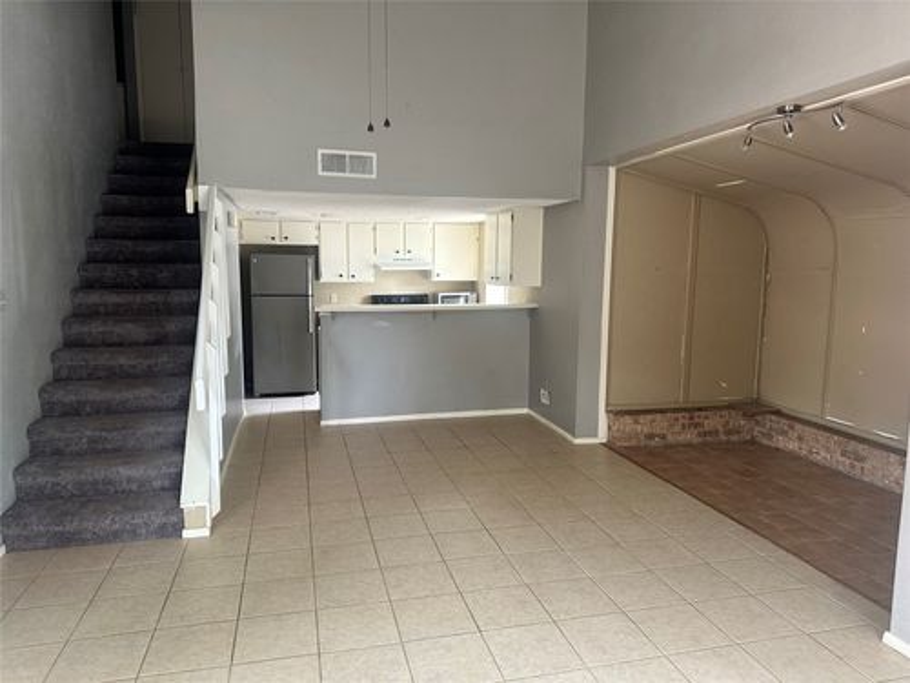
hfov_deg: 71.6
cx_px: 455
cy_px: 342
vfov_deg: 56.8
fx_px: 631
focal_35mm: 24
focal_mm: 6.86
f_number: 1.78
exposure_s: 1/60
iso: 250
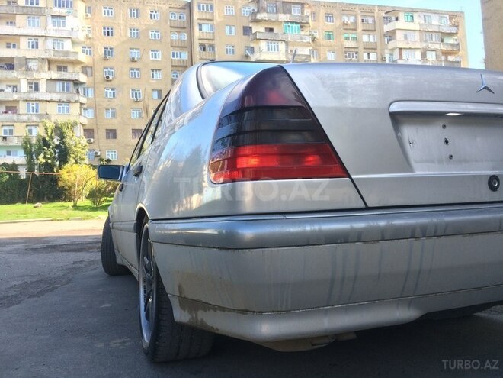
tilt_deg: +3.4
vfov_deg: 48.2
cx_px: 252
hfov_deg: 61.7
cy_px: 189
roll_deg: +1.1
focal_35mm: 29
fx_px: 421
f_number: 2.2
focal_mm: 4.15
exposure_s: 1/323
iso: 32
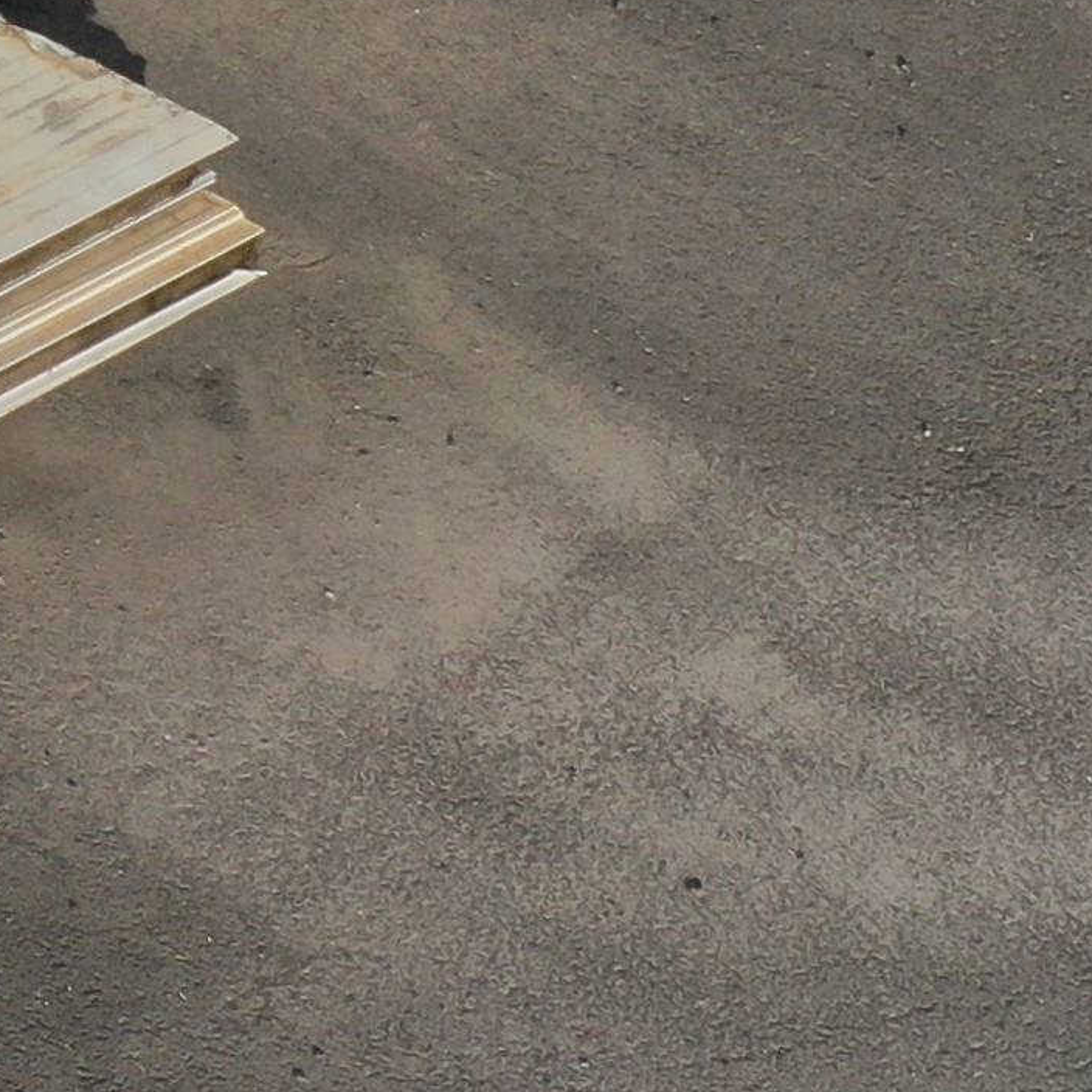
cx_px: -1720
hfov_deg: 8.5
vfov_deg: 9.0
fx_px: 6603
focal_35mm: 185
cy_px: -1014
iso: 100
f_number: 6.3
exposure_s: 1/640
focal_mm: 10.26
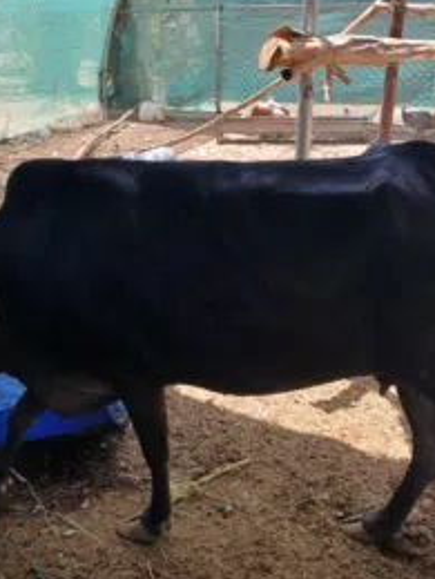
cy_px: 209
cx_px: 147
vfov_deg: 46.3
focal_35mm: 40
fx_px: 670
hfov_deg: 35.6
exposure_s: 1/166
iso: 20
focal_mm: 3.98
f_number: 1.8
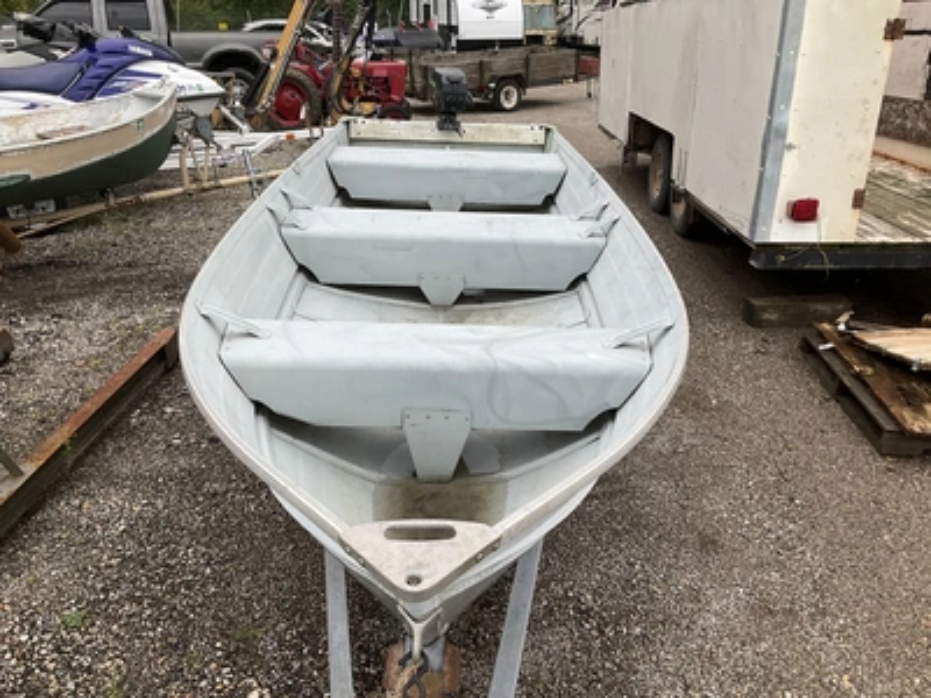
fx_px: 780
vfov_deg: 48.2
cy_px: 349
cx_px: 466
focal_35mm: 29
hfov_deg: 61.7
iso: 20
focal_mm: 3
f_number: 1.8
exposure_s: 1/199
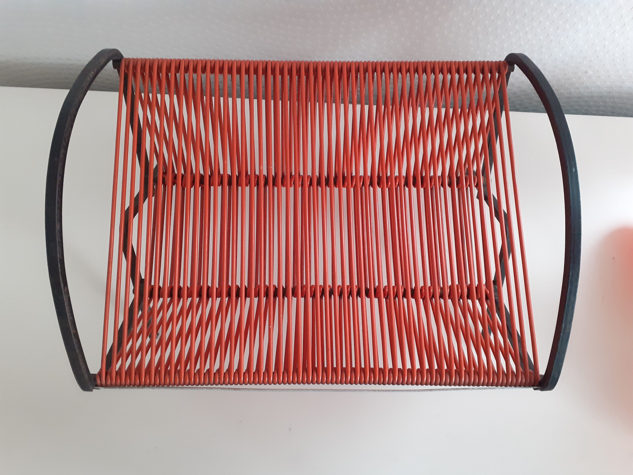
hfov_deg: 65.3
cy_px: 238
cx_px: 316
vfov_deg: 51.4
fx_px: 494
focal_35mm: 27
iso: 200
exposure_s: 1/50
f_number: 1.9
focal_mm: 3.6
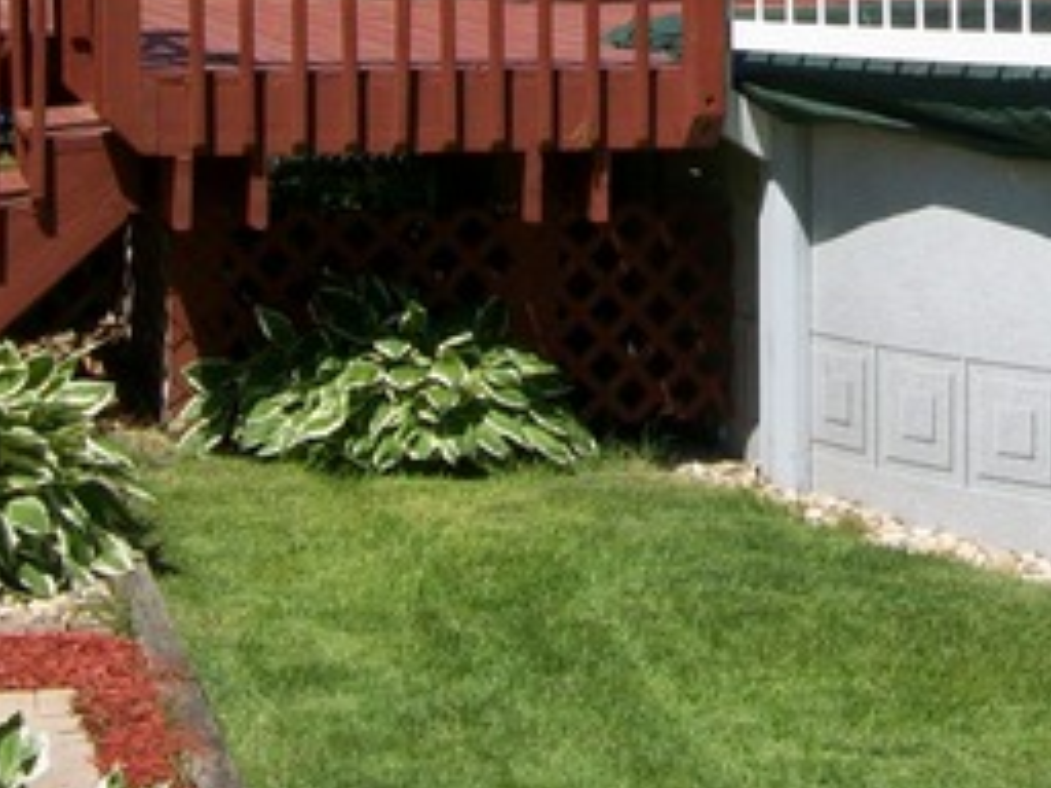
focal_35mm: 90
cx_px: 821
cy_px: -172
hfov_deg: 21.5
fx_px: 2733
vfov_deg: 15.8
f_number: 4.8
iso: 80
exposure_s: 1/637
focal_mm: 6
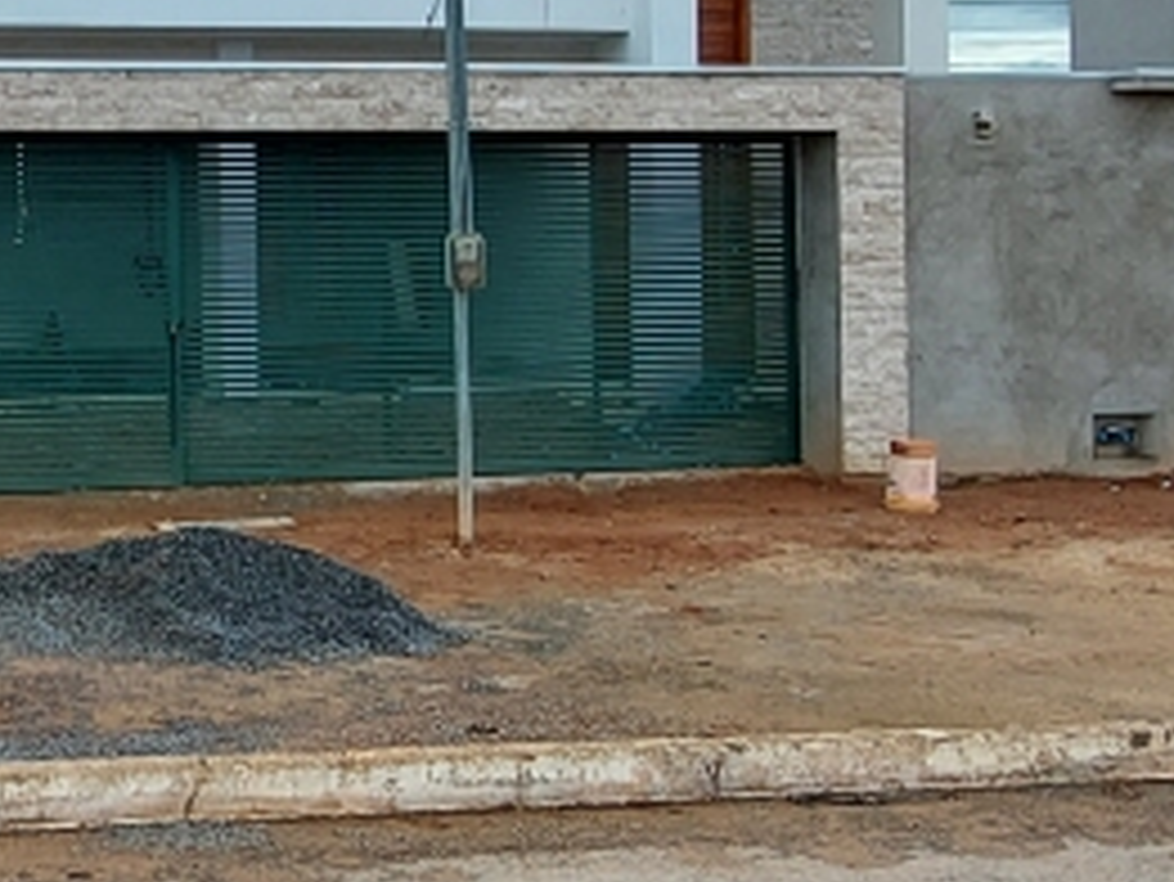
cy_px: 243
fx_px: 1730
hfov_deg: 35.5
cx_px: 144
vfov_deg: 28.2
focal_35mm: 51
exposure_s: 1/120
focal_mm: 1.74
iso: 50
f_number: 2.2
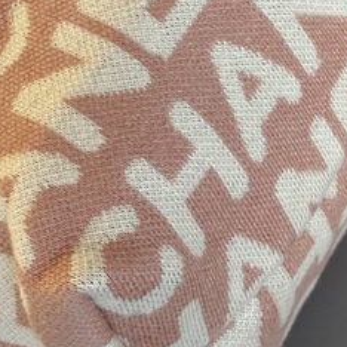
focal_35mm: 145
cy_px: -53
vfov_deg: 11.8
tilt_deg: -53.3
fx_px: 1644
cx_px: 239
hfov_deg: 12.0
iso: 100
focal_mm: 6.76
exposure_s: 1/93
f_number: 1.78
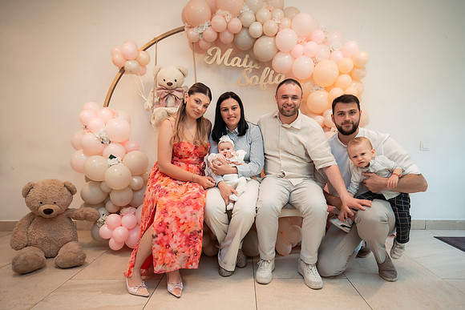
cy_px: 168
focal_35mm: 24
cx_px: 237
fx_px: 311
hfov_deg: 73.6
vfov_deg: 53.0
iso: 800
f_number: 2.8
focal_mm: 22
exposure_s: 1/200
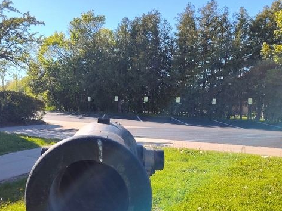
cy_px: 148
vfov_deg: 36.3
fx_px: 318
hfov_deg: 47.5
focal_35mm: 39
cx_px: 108
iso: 100
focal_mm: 5.56
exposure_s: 1/1156
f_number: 1.8
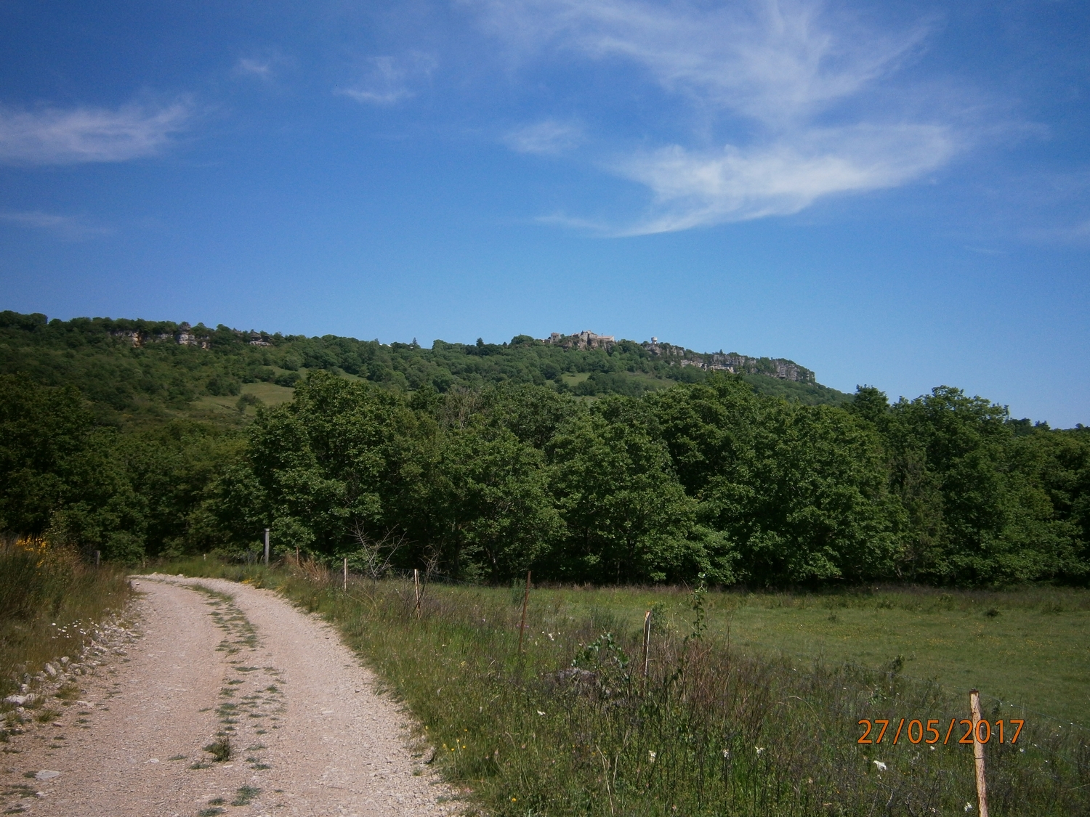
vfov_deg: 45.4
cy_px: 408
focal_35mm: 31
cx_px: 545
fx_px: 976
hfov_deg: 58.4
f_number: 2.9
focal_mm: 5.5
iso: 80
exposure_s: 1/1600
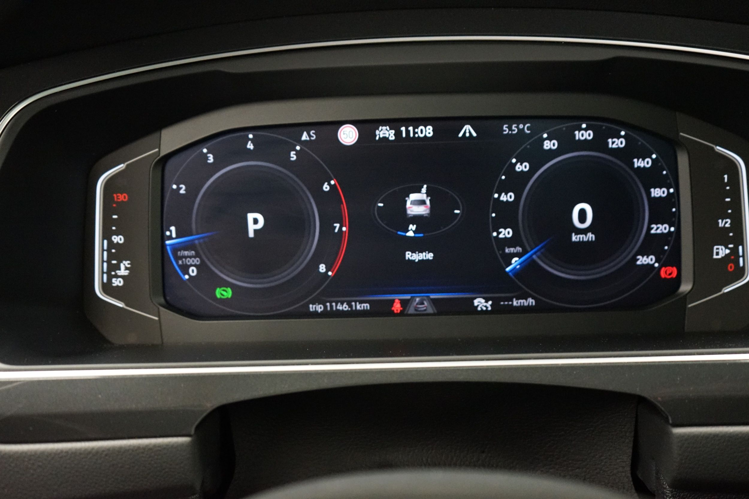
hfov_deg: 47.4
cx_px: 374
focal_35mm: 41
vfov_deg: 32.6
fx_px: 853
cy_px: 250
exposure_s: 1/40
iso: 6400
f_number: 4.5
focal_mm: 41
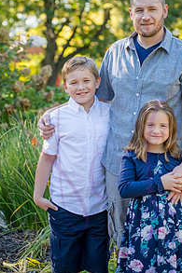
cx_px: 127
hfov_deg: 11.1
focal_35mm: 123
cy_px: 108
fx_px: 934
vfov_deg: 16.6
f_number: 4
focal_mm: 80
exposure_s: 1/400
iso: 400
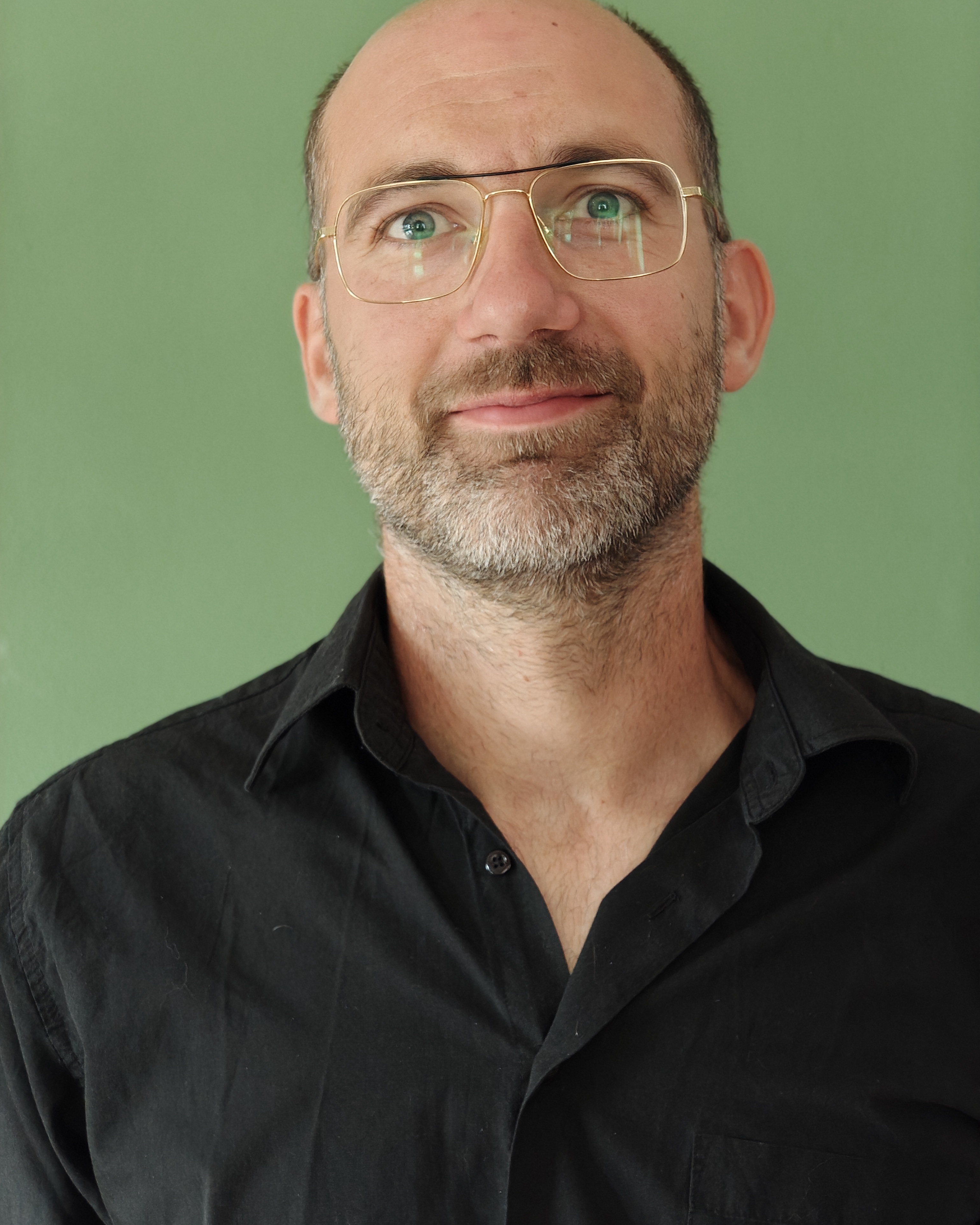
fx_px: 2647
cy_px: 590
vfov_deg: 26.1
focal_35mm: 73
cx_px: 490
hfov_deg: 21.0
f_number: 2.55
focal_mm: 13.3
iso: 2446
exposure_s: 1/20
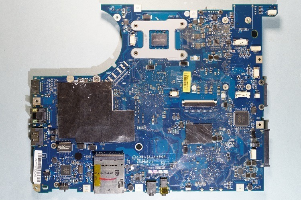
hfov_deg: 53.2
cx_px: 150
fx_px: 301
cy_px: 100
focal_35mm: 36
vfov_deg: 36.8
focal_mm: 24
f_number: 8
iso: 100
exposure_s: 1/3
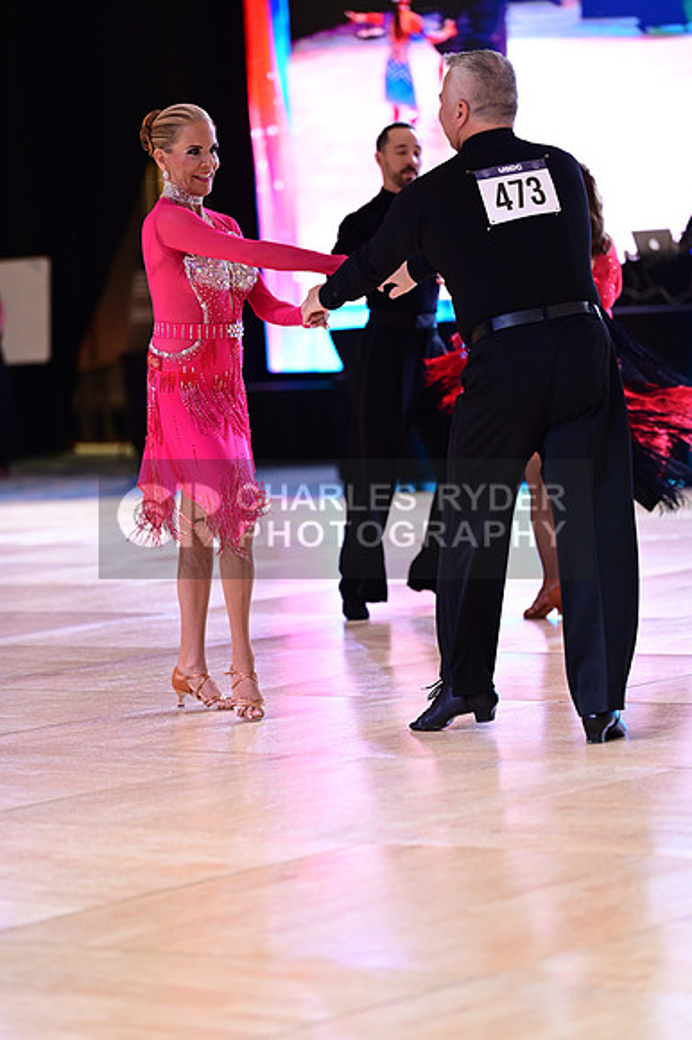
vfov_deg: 15.8
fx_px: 3753
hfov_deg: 10.5
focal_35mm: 130
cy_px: 520
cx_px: 346
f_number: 2.8
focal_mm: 130
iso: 2000
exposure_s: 1/400
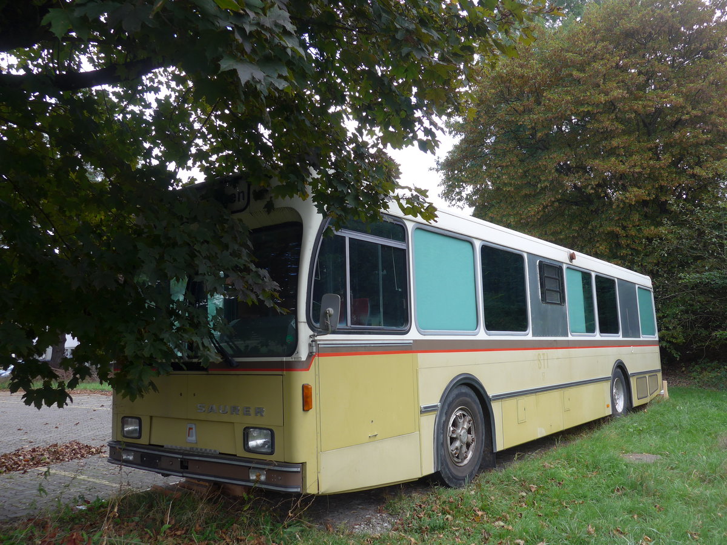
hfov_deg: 61.7
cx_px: 364
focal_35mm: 29
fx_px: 609
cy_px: 272
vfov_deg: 48.2
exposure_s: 1/250
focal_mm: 6
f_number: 2.8
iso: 80
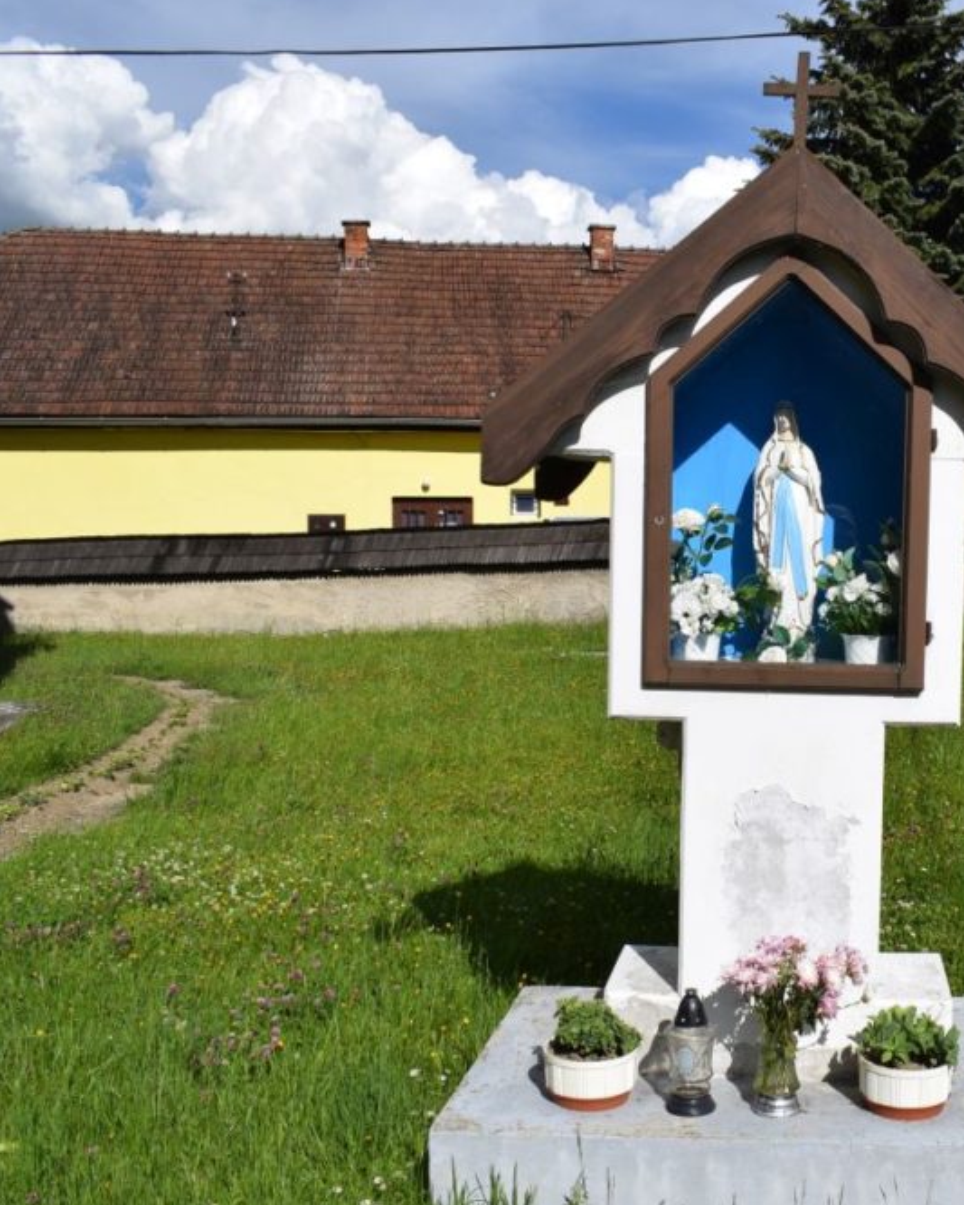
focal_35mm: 39
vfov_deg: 46.8
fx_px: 1391
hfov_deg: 37.1
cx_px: 749
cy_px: 613
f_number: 11
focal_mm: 18
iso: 200
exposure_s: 1/500
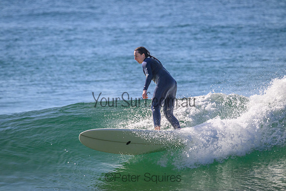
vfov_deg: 1.7
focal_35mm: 800
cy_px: 96
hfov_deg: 2.6
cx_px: 143
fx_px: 6357
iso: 1000
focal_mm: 800
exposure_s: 1/2000
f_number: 11
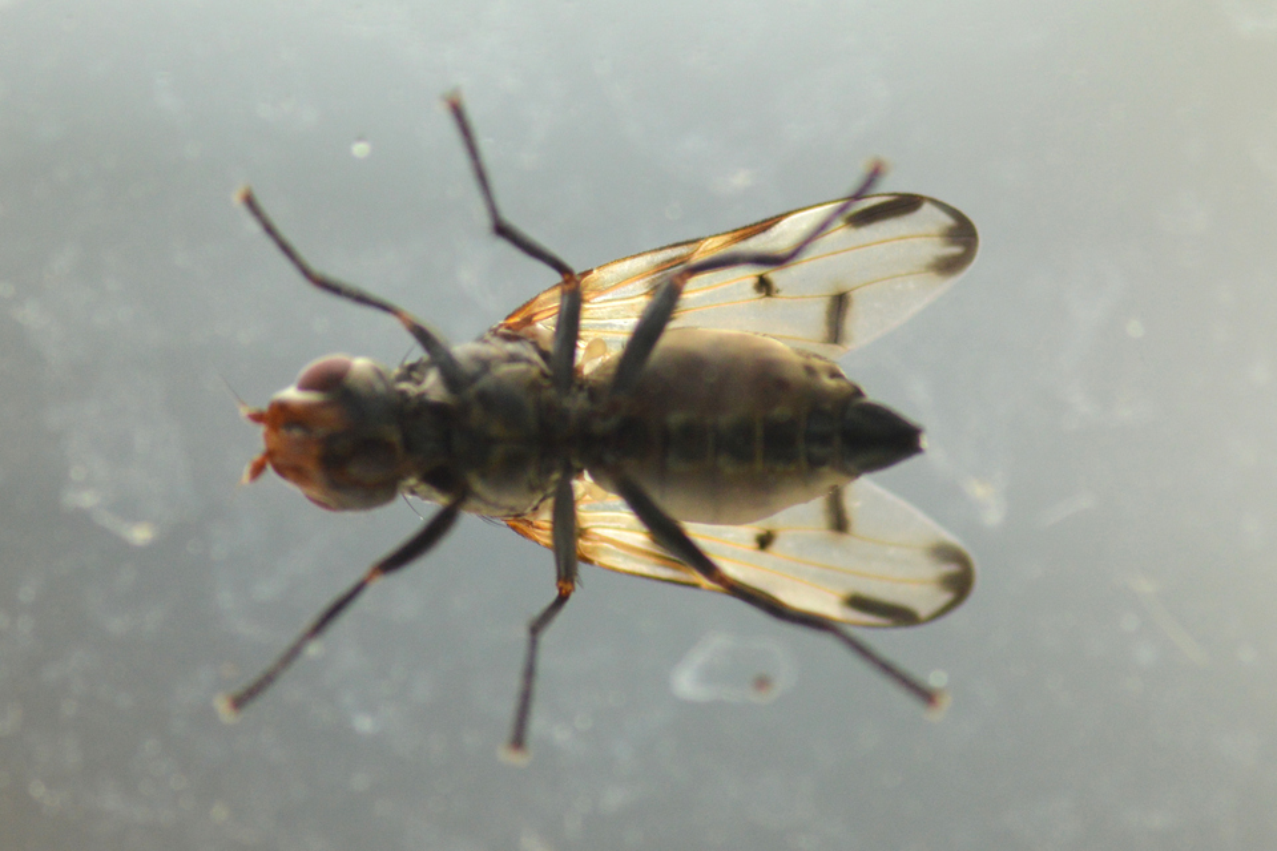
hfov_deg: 13.7
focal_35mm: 150
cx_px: 638
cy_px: 426
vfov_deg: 9.1
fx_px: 5320
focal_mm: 100
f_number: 9
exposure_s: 1/400
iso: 400
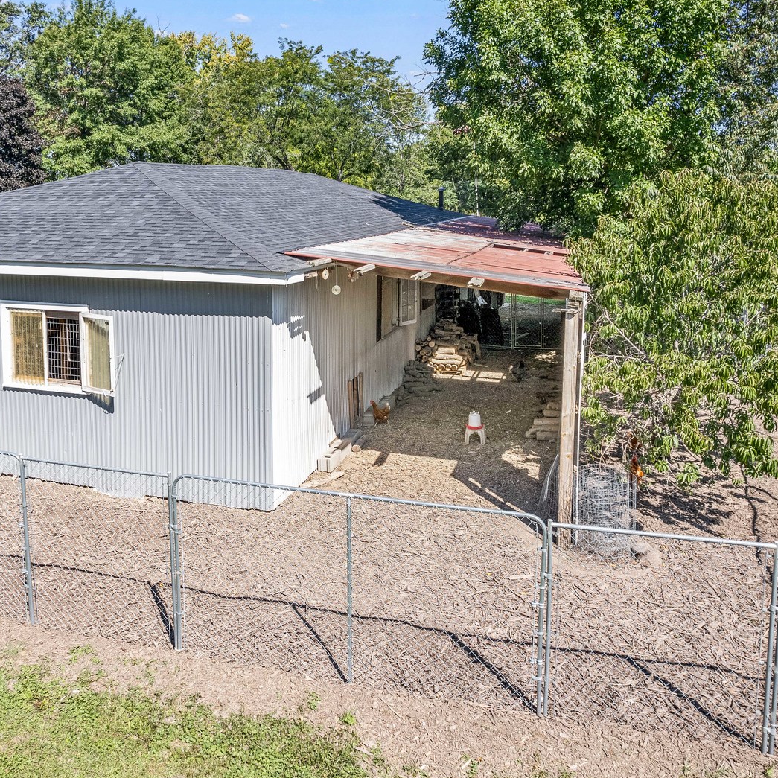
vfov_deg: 55.6
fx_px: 737
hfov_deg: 54.6
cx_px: 263
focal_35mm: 29
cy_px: 385
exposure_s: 1/730
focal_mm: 8.38
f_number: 2.8
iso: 100
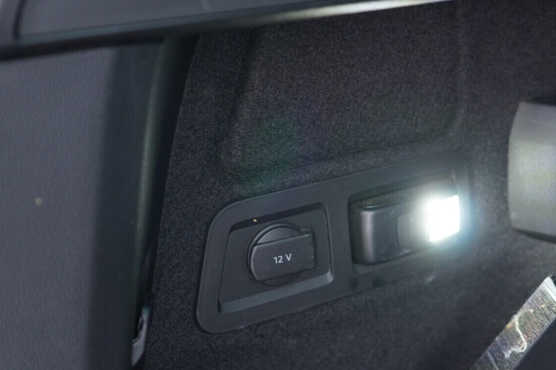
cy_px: 179
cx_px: 341
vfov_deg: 29.2
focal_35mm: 46
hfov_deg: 42.5
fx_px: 710
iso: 800
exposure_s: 1/40
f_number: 2.8
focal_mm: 24
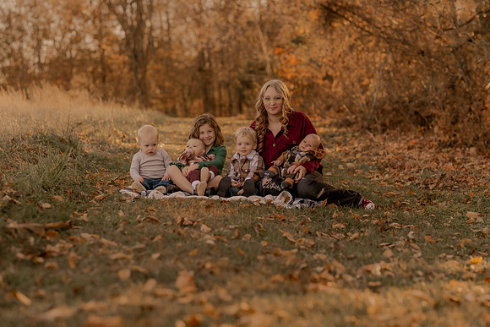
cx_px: 245
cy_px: 164
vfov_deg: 16.1
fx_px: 1157
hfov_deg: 23.9
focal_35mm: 85
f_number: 2.8
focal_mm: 85
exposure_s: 1/320
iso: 200
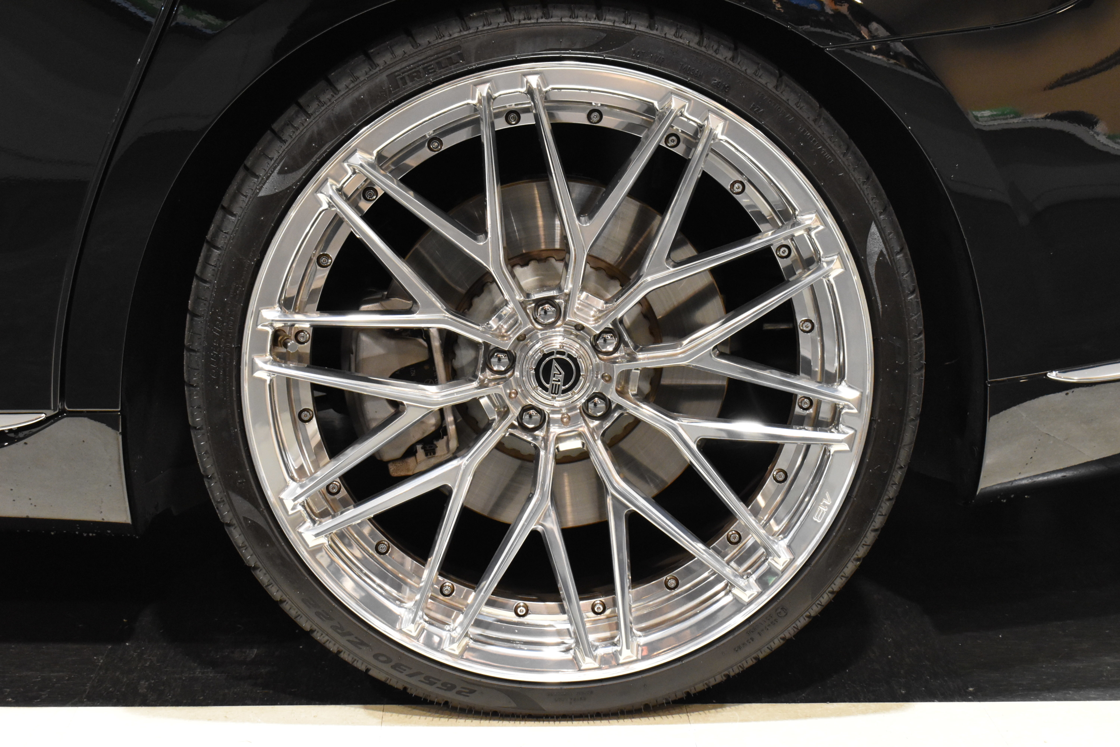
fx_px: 1680
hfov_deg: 36.9
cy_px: 374
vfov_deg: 25.1
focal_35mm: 54
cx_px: 560
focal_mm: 36
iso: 3200
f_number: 8
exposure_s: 1/60
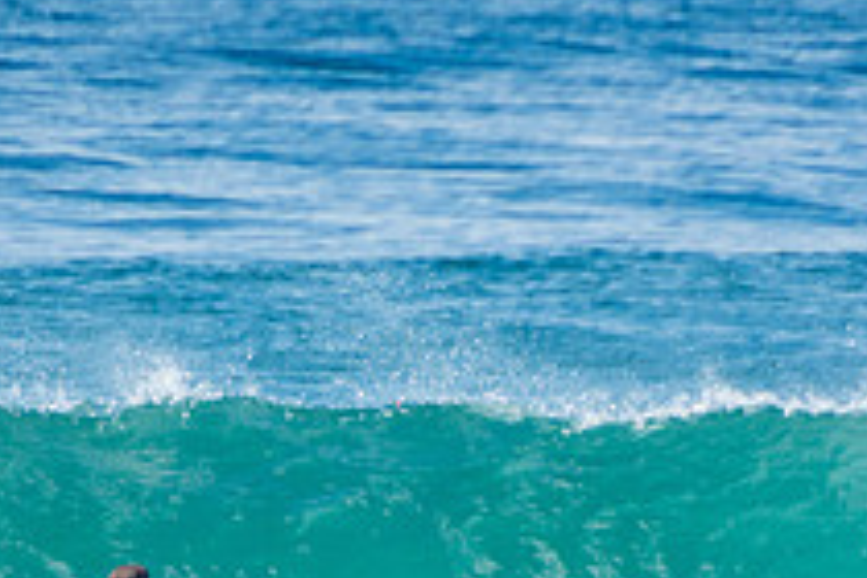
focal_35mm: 1661
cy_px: 766
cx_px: 293
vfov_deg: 0.8
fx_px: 39999
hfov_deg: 1.2
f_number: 5.6
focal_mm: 400
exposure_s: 1/1250
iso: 250
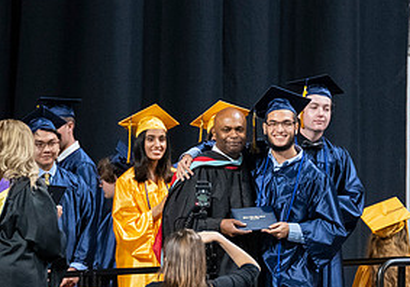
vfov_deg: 2.0
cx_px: 294
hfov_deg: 2.8
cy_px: 265
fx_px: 8245
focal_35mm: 713
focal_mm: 200
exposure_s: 1/200
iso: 2000
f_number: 4
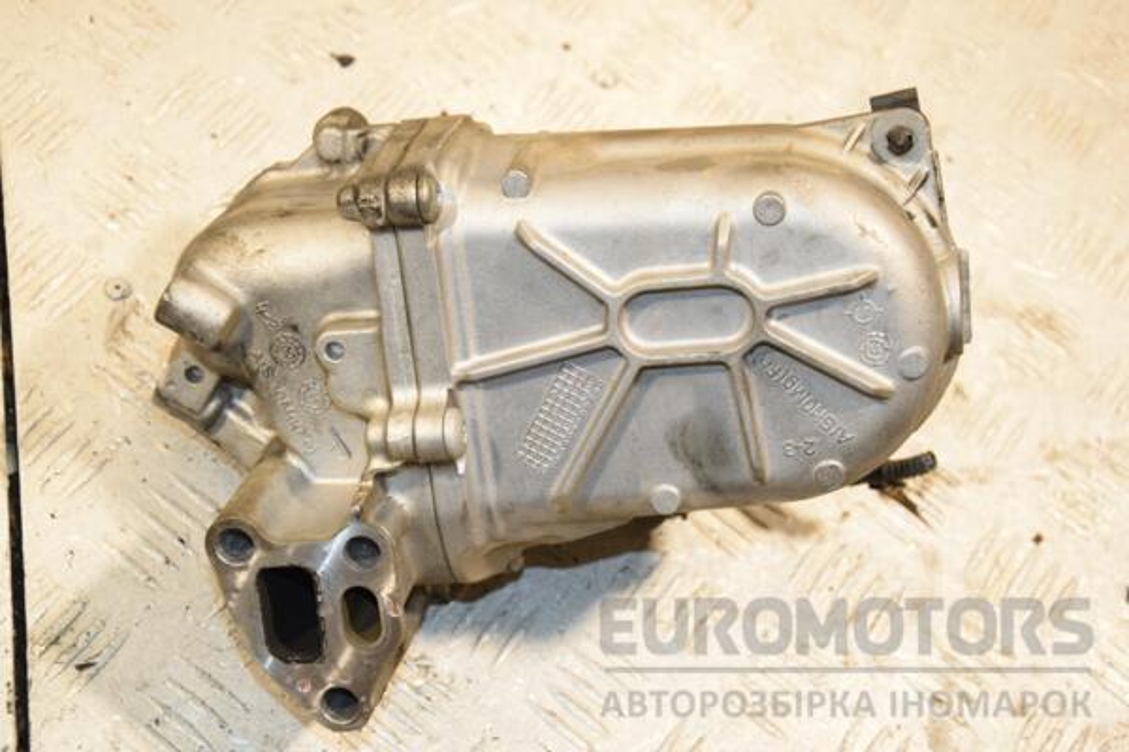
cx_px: 564
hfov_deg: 29.9
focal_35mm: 68
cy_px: 376
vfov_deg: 20.2
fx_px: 2117
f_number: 6.3
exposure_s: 1/200
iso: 800
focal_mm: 45
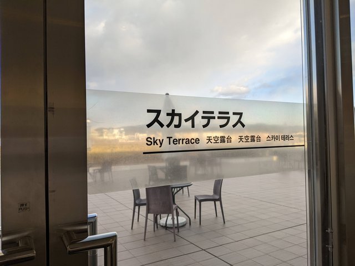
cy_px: 133
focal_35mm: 27
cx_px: 178
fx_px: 277
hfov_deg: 65.3
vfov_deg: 51.4
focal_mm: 4.44
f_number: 1.8
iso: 61
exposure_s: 1/559
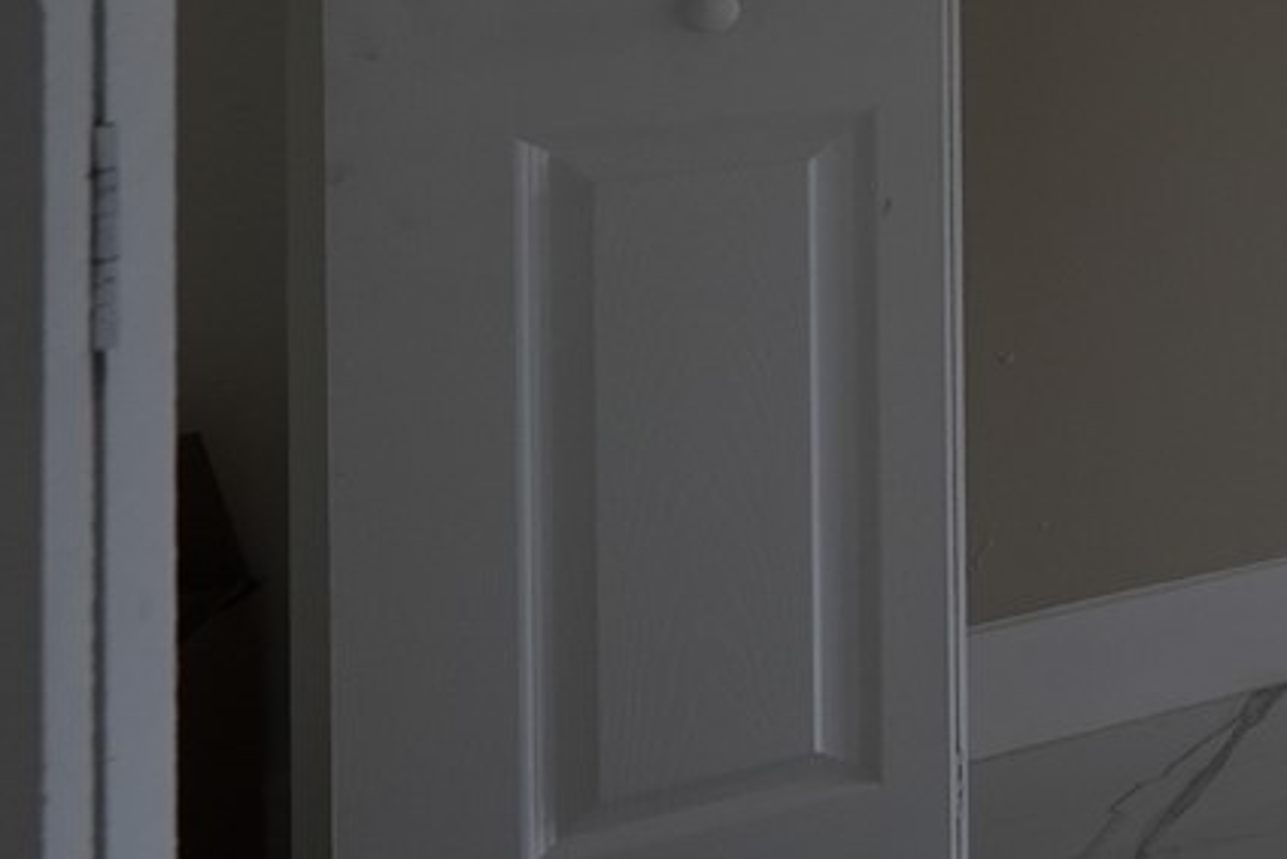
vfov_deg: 24.5
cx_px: 2445
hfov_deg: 20.9
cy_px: -261
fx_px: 1716
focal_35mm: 48
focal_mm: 12
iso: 400
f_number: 8
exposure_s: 1/30
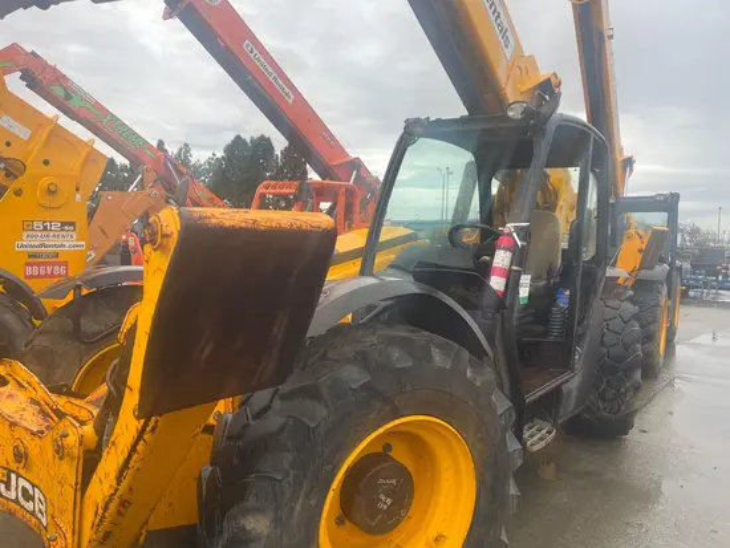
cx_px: 365
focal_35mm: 26
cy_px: 274
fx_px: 549
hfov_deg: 67.3
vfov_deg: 53.1
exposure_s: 1/354
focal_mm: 5.1
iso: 50
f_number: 1.6
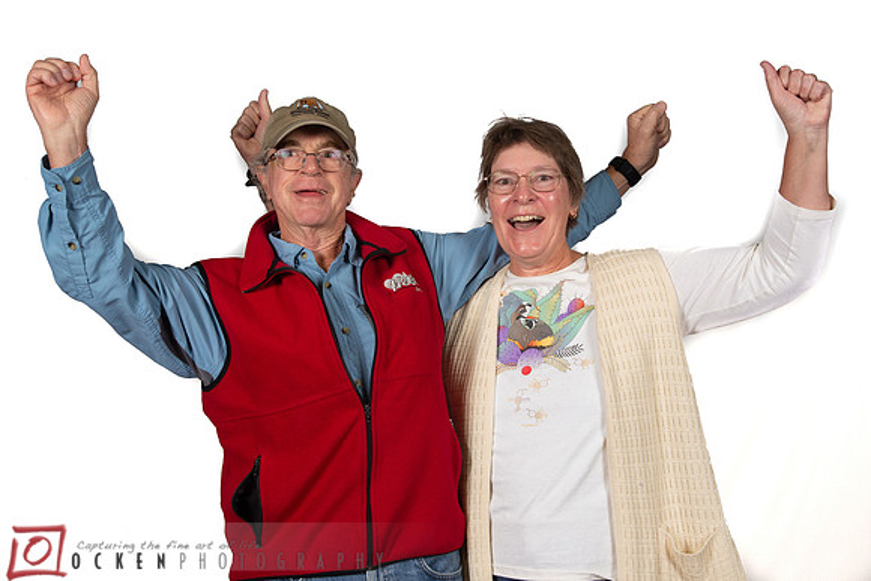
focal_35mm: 58
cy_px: 274
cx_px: 442
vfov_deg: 23.2
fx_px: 1414
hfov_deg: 34.2
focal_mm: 52
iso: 800
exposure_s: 1/80
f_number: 8
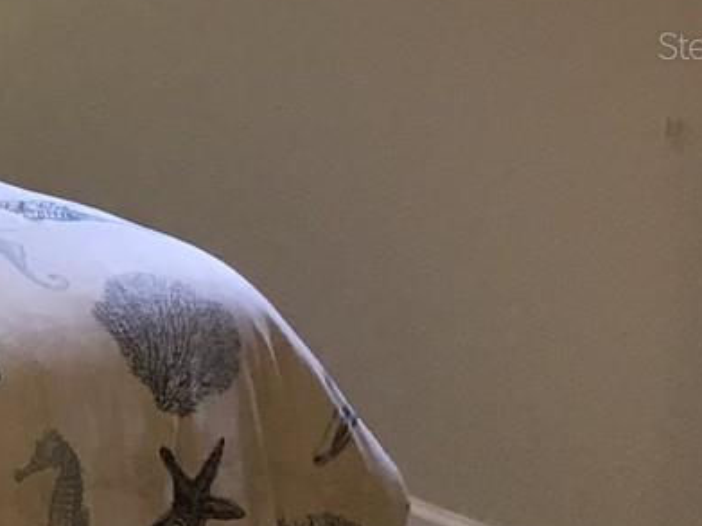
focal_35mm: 127
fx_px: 2575
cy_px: 45
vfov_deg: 11.6
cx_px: -609
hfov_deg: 13.7
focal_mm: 3.3
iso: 32
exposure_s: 1/30
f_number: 2.4
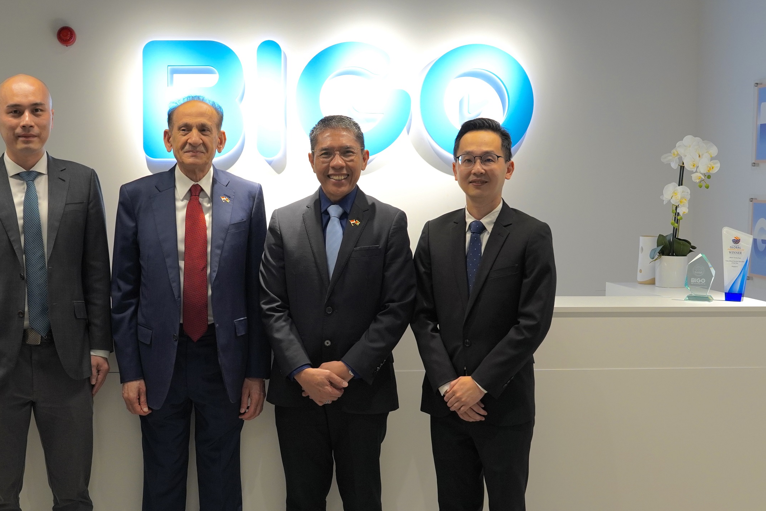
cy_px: 330
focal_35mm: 53
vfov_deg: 25.5
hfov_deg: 37.3
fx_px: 1126
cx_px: 273
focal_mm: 25.1
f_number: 4
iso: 640
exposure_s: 1/160
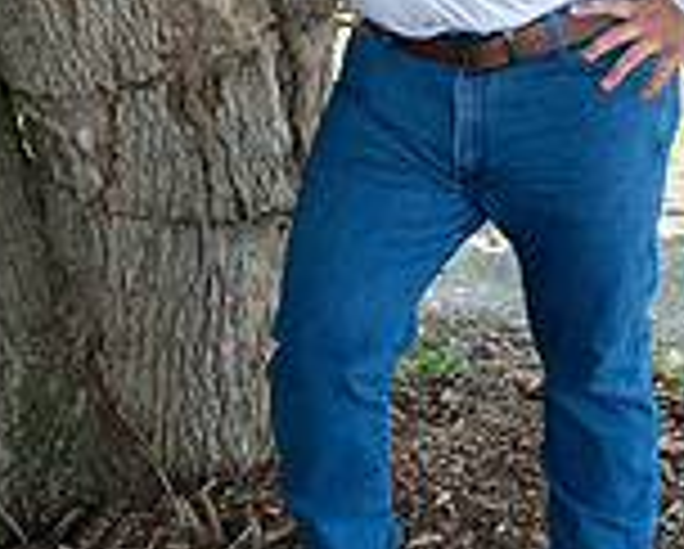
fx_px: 2027
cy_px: 18
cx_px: 464
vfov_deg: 15.2
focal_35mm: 100
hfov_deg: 19.1
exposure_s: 1/125
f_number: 3.8
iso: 180
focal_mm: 24
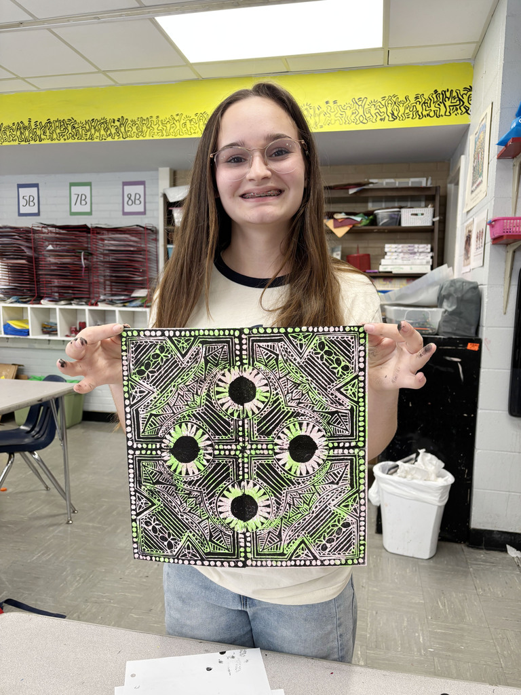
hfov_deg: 53.1
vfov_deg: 67.3
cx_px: 260
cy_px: 348
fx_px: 522
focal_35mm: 26
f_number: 1.6
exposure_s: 1/60
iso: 80
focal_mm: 5.96
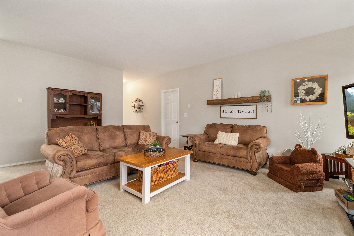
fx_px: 147
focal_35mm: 15
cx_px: 177
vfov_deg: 77.3
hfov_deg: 100.4
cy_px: 118
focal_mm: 10
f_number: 7.1
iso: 200
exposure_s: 1/10
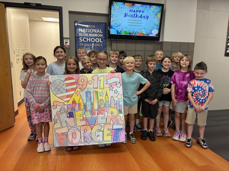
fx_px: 172
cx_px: 114
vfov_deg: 53.1
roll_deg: -1.1
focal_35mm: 26
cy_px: 86
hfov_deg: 67.3
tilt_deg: -9.4
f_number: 1.6
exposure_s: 1/60
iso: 125
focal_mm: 5.96
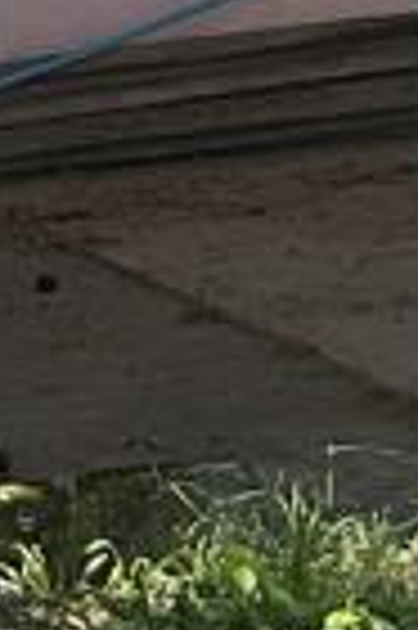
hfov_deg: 5.5
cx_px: 757
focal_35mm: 247
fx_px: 4312
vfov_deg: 7.7
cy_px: -981
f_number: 1.8
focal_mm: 3
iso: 16
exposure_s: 1/792
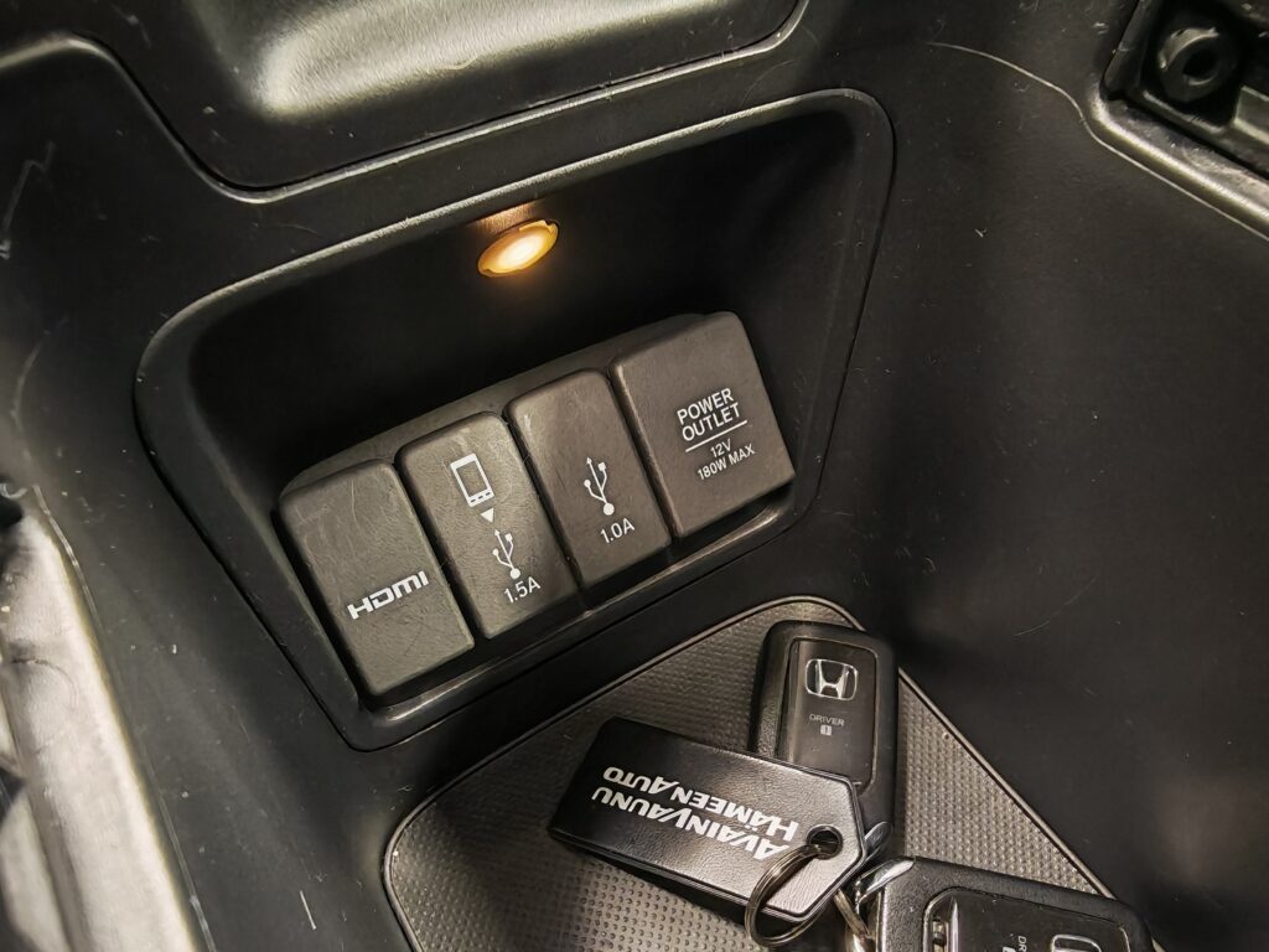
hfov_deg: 73.9
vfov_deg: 58.9
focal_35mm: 23
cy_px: 476
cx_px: 634
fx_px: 843
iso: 1600
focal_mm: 1.82
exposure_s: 1/9
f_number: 2
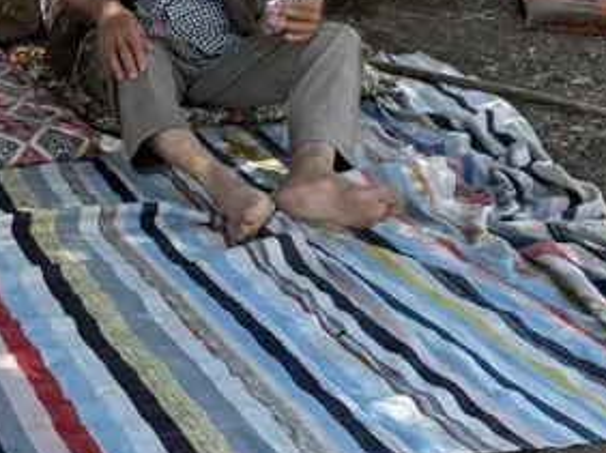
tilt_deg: -7.0
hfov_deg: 23.6
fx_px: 1312
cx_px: -138
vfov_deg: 18.7
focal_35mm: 75
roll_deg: +1.7
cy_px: -62
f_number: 1.78
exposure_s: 1/1425
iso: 80
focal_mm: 6.76
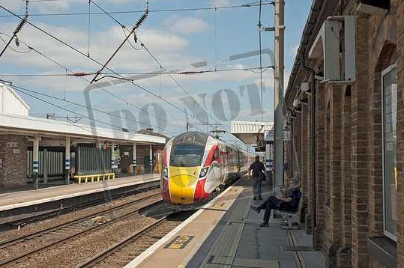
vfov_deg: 23.9
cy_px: 138
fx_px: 634
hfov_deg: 35.4
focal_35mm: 57
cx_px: 192
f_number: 9
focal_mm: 35
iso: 200
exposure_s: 1/320
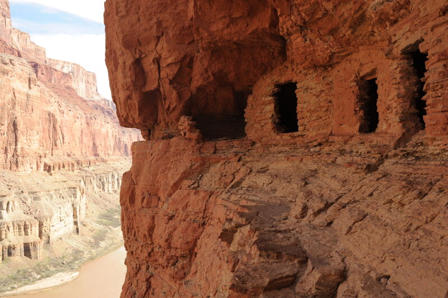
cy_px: 149
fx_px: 435
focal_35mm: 35
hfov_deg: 54.5
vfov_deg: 37.8
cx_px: 224
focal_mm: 35
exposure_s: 1/80
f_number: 13
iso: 200
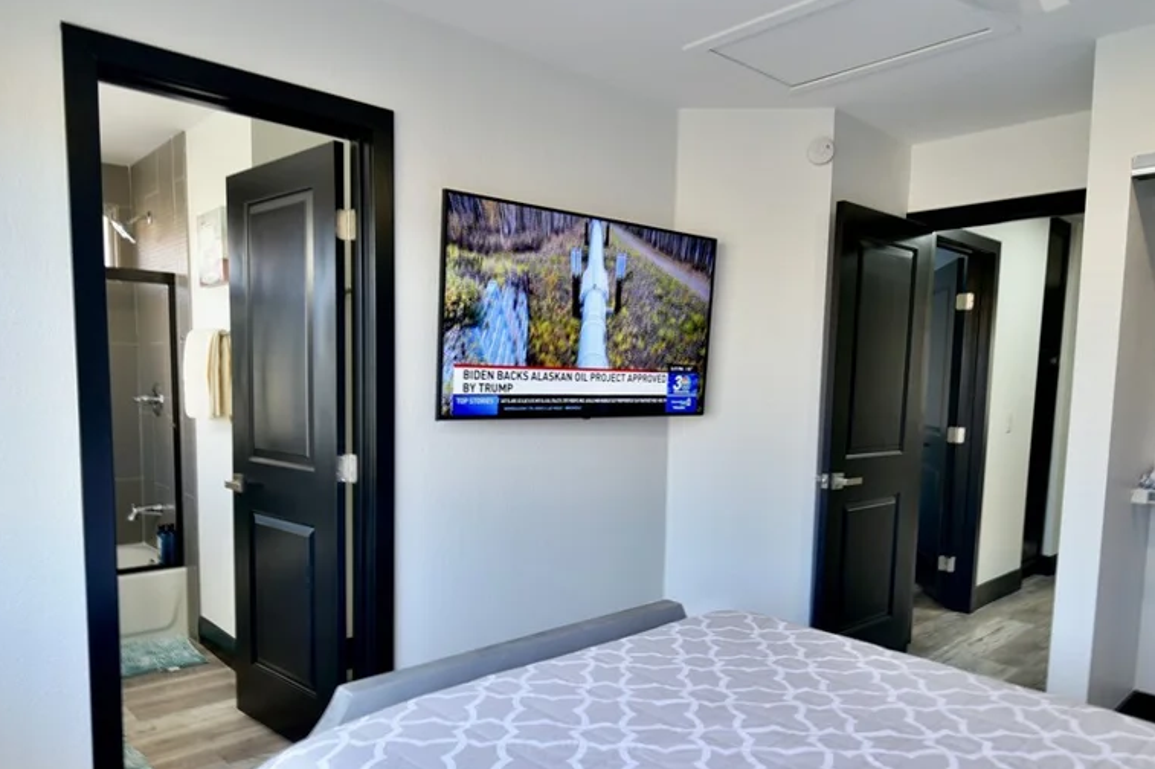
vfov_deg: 54.6
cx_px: 554
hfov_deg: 76.1
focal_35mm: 23
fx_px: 738
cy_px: 468
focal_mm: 17
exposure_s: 1/60
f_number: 2.8
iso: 400
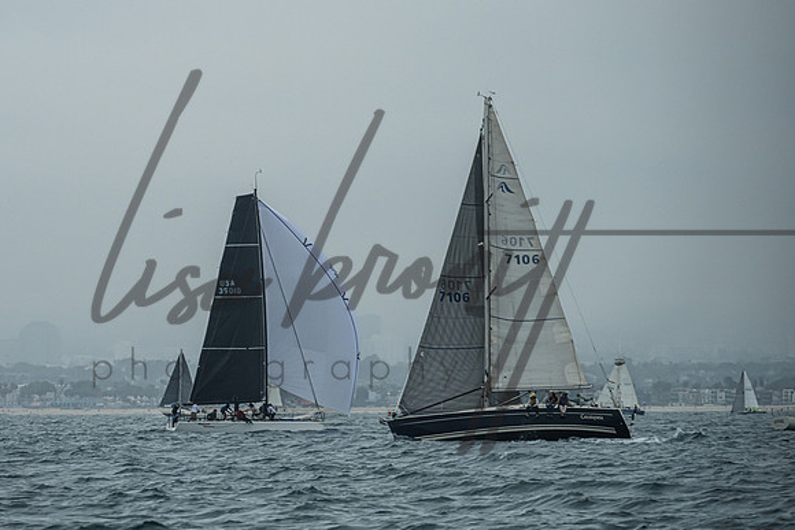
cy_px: 200
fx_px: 6010
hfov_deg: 7.6
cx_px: 259
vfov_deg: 5.1
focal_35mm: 272
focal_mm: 200
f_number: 6.3
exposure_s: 1/500
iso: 640
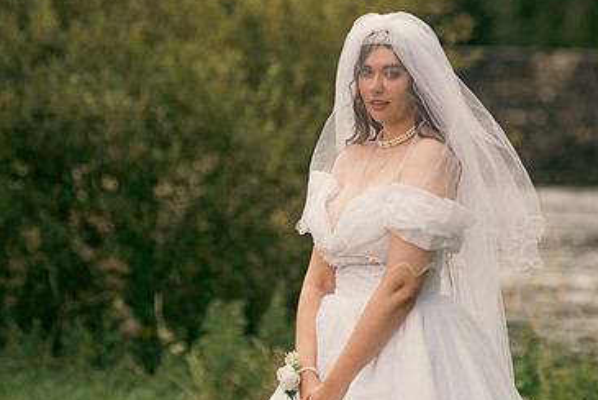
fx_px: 4089
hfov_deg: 8.4
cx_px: 395
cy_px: 201
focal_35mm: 246
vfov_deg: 5.6
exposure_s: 1/200
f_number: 3.5
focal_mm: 155
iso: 320
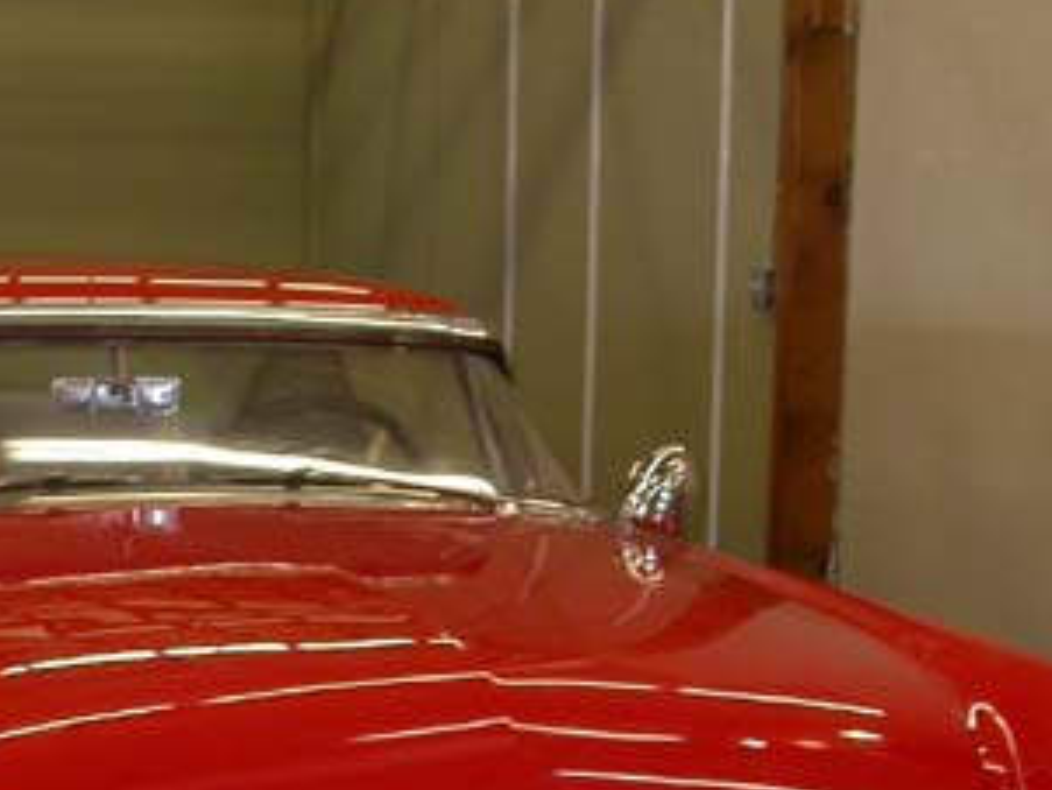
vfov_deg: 14.5
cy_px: 668
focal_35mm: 101
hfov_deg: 19.3
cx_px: 301
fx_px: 3071
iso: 100
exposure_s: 1/30
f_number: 2.6
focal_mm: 7.85
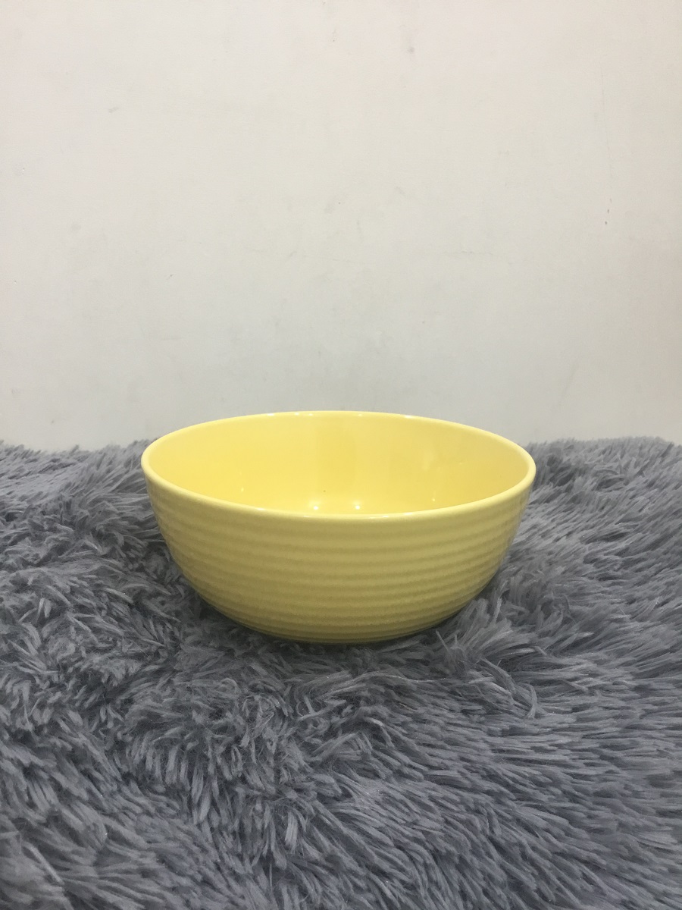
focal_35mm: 31
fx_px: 814
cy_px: 455
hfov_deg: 45.4
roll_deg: -0.4
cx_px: 341
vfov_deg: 58.4
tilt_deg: -10.5
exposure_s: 1/33
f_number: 2.4
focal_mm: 3.3
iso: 100
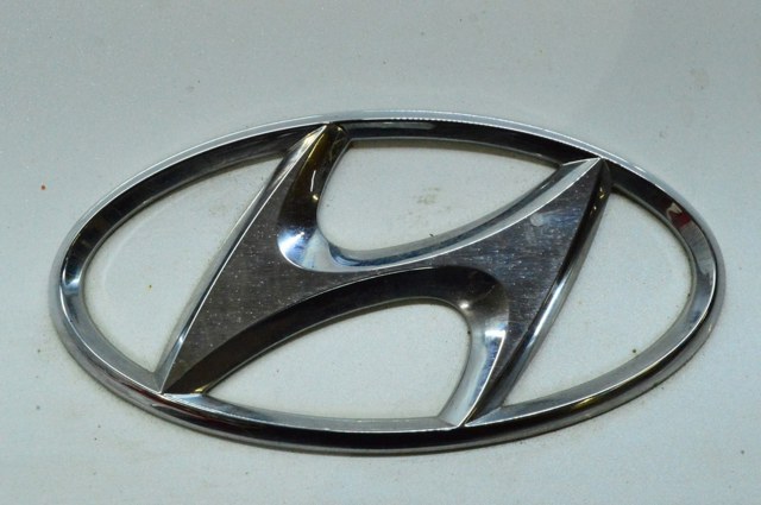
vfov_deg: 31.8
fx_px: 887
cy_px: 252
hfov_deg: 46.5
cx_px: 380
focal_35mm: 42
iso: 6400
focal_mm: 28
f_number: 29
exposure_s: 1/50
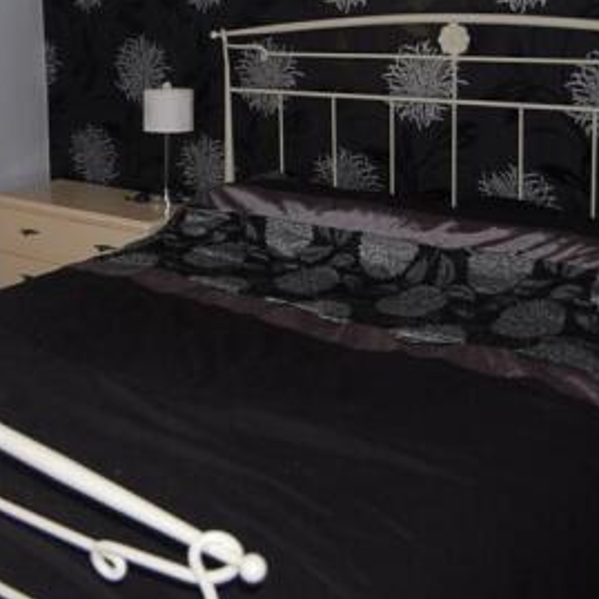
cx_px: 33
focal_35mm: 56
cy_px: 143
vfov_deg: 30.0
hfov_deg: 29.0
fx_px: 1096
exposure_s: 1/60
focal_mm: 18
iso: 400
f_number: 3.5
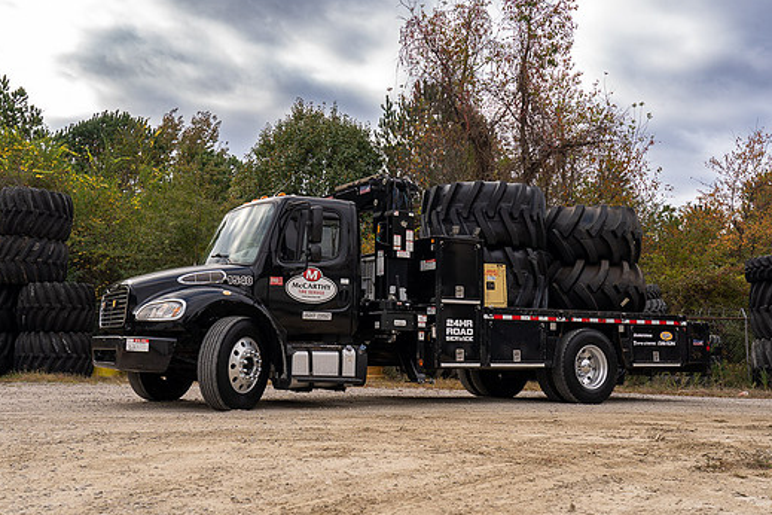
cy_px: 236
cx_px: 375
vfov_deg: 35.0
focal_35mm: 38
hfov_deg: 50.7
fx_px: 815
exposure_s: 1/125
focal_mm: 34
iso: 100
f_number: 5.6
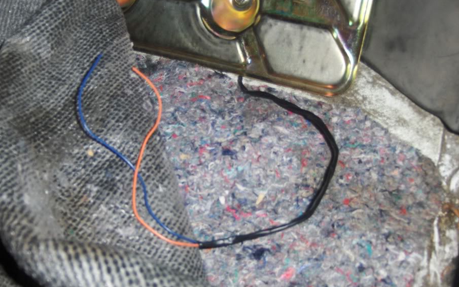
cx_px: 219
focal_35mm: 42
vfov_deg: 30.5
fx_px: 525
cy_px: 161
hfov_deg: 47.2
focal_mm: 7.5
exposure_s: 1/60
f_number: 2.8
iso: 100
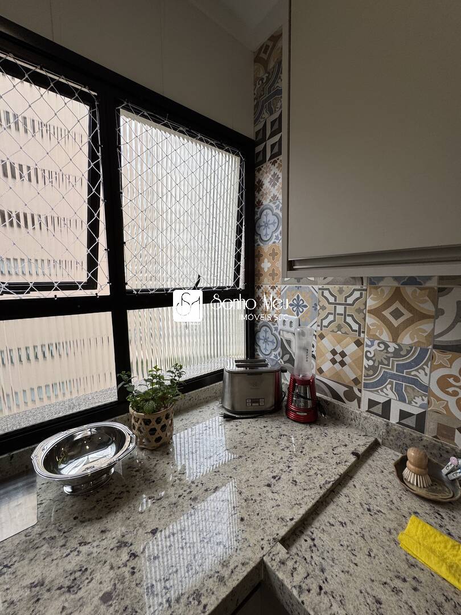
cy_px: 308
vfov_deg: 102.1
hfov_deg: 85.7
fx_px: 249
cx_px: 230
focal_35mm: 14
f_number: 2.2
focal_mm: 2.22
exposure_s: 1/307
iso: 40
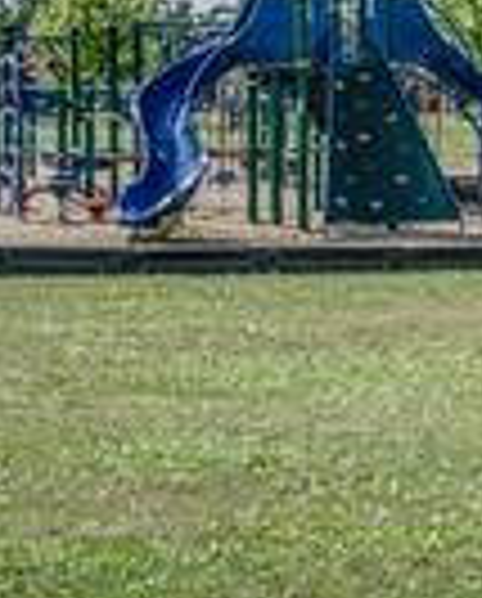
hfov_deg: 12.5
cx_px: 491
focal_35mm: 122
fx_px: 2175
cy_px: 187
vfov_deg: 15.6
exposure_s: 1/250
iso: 100
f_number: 8
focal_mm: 29
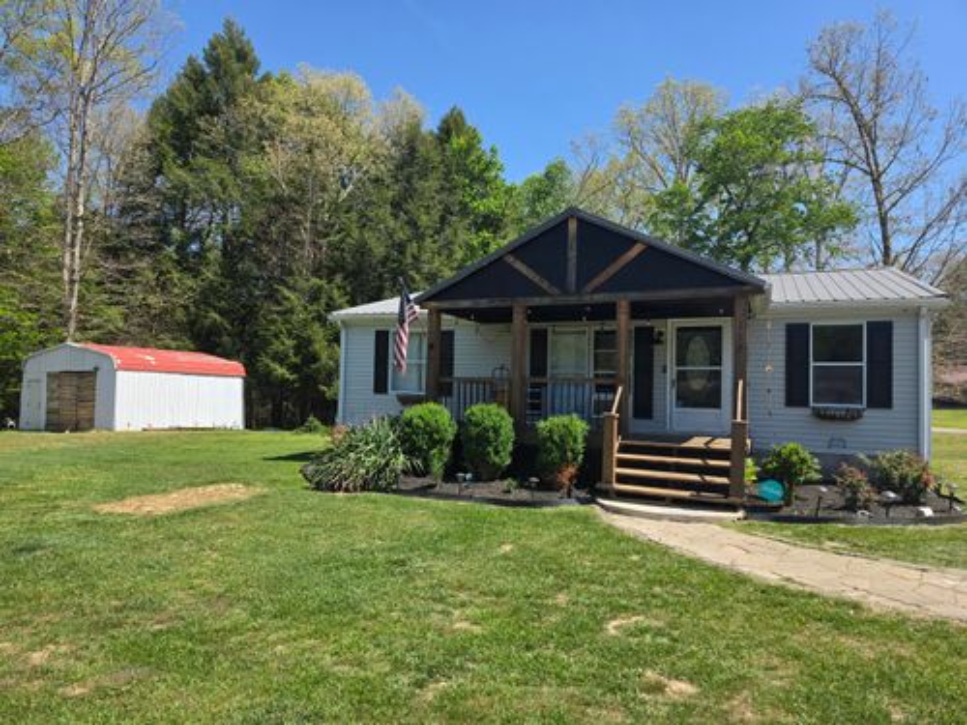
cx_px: 484
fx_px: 643
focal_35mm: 23
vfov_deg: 58.9
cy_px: 362
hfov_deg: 73.9
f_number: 1.7
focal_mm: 6.3
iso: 80
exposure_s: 1/4145
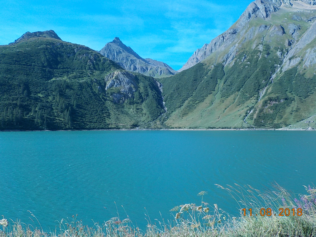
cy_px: 118
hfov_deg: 60.0
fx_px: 274
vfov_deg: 46.8
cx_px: 158
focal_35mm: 30
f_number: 3.3
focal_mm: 4.1
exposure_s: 1/800
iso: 125
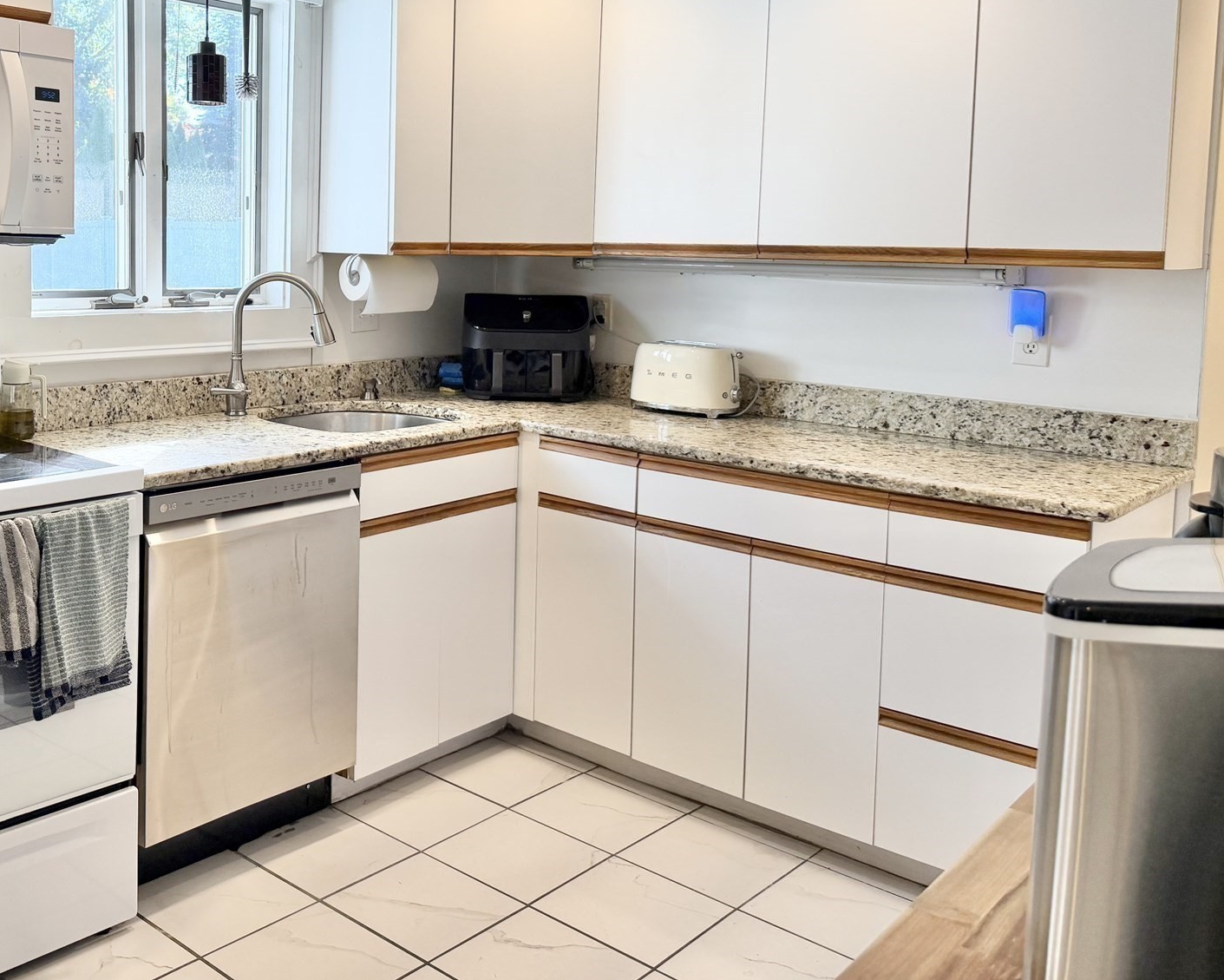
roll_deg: -0.9
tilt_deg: -4.5
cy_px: 327
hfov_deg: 51.5
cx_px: 376
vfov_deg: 42.8
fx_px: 1232
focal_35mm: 34
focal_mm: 6.76
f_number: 1.78
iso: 125
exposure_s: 1/206
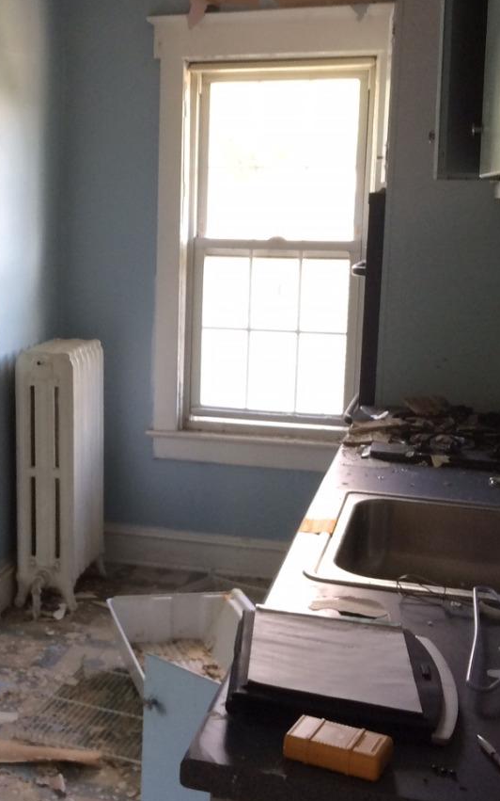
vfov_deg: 38.8
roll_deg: -0.7
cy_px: 366
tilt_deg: -8.6
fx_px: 1134
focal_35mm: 52
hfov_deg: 24.5
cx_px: 99
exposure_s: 1/30
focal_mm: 4.15
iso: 50
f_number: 2.2
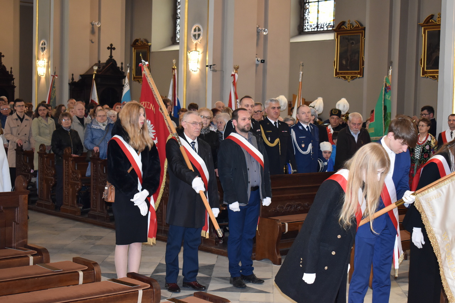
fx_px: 758
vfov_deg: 22.6
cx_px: 228
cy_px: 152
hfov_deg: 33.4
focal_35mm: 60
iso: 1400
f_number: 4.8
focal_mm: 40
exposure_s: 1/60
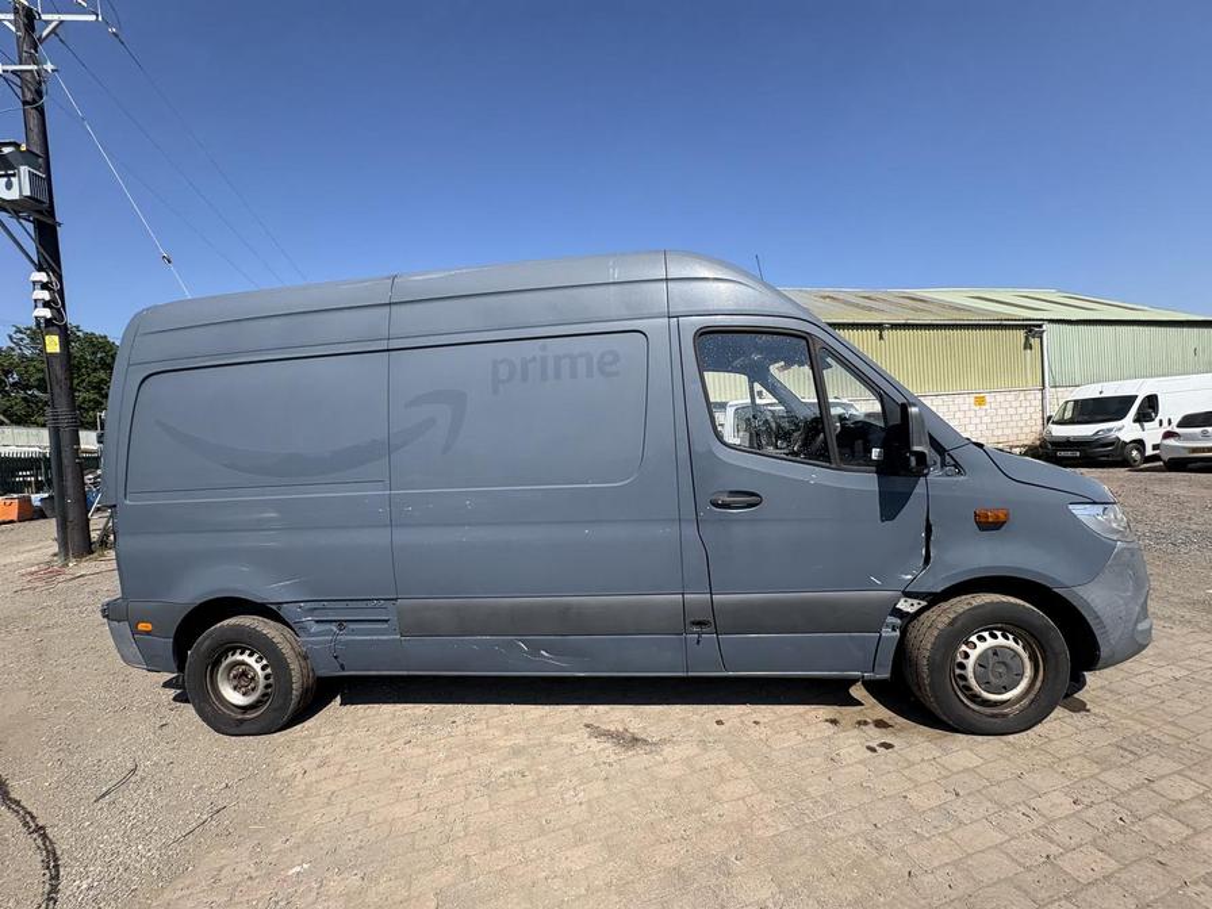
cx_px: 606
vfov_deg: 85.7
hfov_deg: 102.1
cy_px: 454
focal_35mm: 14
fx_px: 490
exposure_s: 1/1256
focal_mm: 2.22
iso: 40
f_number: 2.2
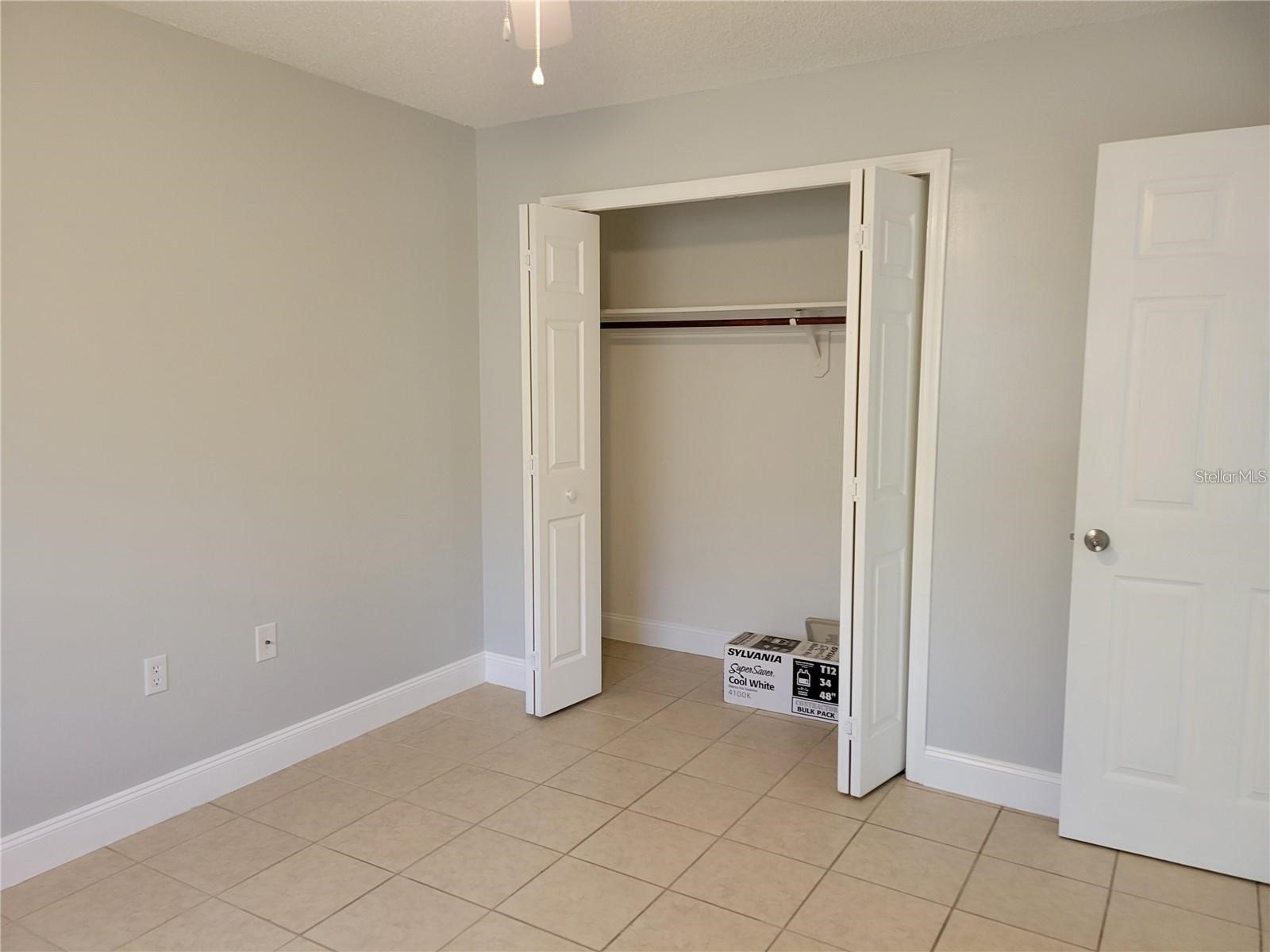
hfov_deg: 67.3
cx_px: 635
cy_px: 476
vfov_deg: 53.1
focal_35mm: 26
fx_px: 954
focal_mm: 5.4
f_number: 1.8
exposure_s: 1/40
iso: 250
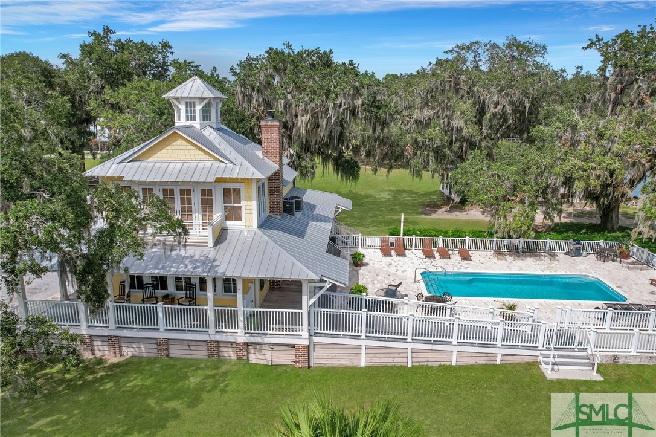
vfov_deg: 57.2
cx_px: 328
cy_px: 218
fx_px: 401
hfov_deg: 78.6
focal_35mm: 22
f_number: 2.8
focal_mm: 8.38
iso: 120
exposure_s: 1/2500
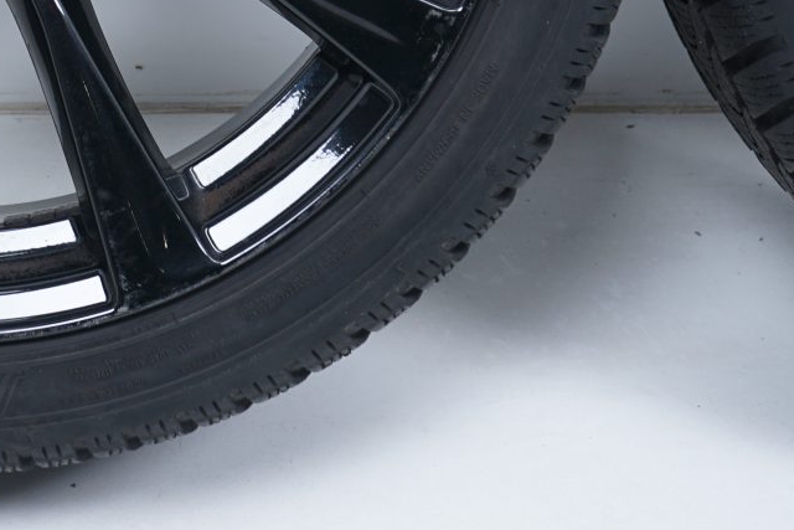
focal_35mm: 132
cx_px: -16
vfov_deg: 10.1
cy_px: -248
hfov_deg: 15.2
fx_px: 2912
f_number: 7.1
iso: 200
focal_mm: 44
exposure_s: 1/125
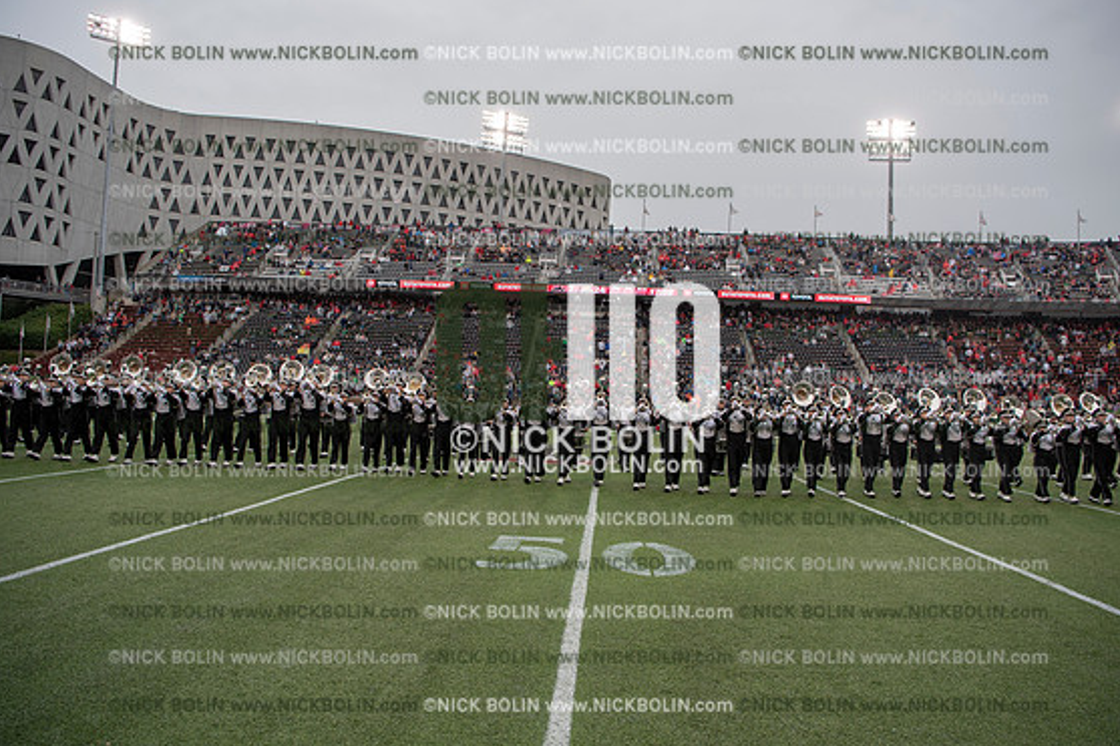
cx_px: 577
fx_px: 778
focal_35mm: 25
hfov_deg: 71.5
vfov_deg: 51.3
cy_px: 379
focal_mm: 24
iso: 250
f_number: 3.5
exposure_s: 1/800
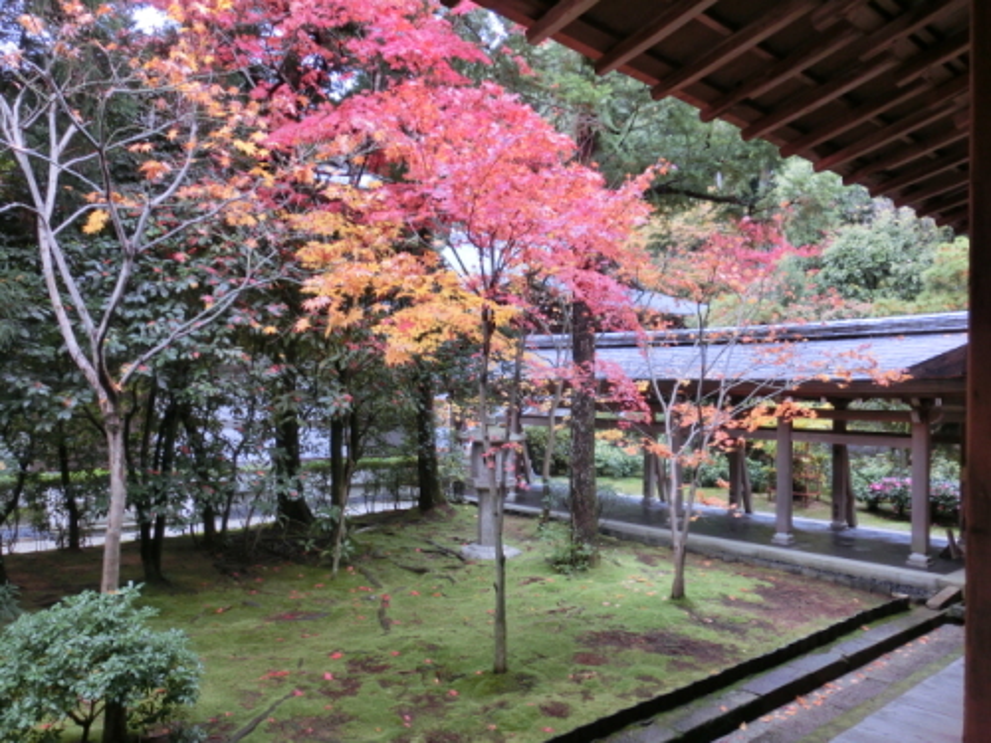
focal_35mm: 28
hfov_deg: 63.4
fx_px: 802
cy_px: 372
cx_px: 496
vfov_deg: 49.7
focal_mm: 5
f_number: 3
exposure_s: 1/125
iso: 125
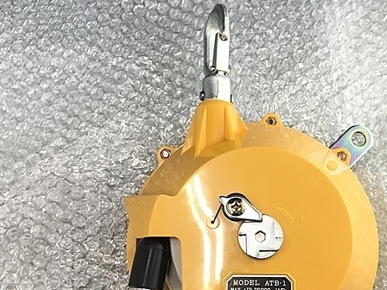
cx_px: 251
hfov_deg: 46.2
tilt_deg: -80.7
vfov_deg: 35.5
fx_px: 447
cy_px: 203
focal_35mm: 40
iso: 40
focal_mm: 3.99
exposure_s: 1/33
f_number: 1.8
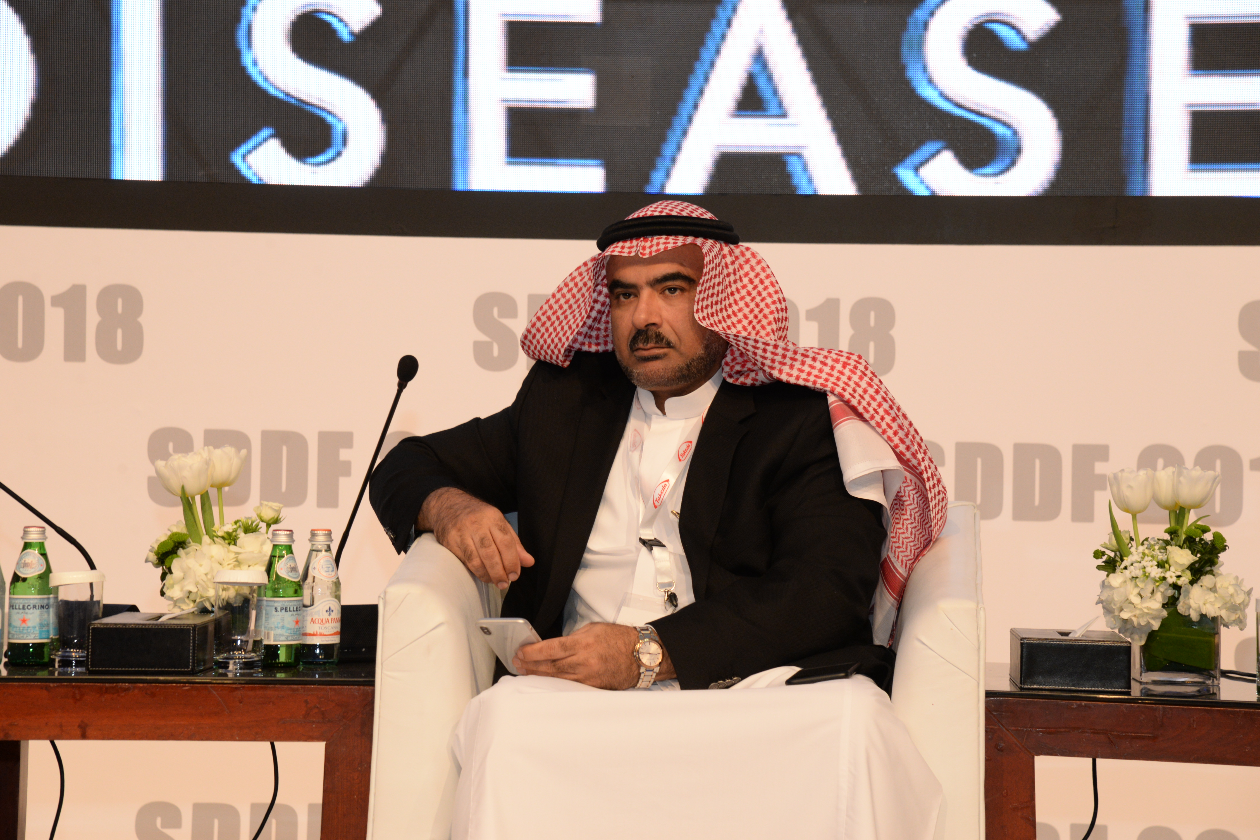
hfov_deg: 17.1
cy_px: 420
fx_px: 4200
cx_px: 630
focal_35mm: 120
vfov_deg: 11.4
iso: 1600
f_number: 8
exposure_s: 1/60
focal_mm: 120
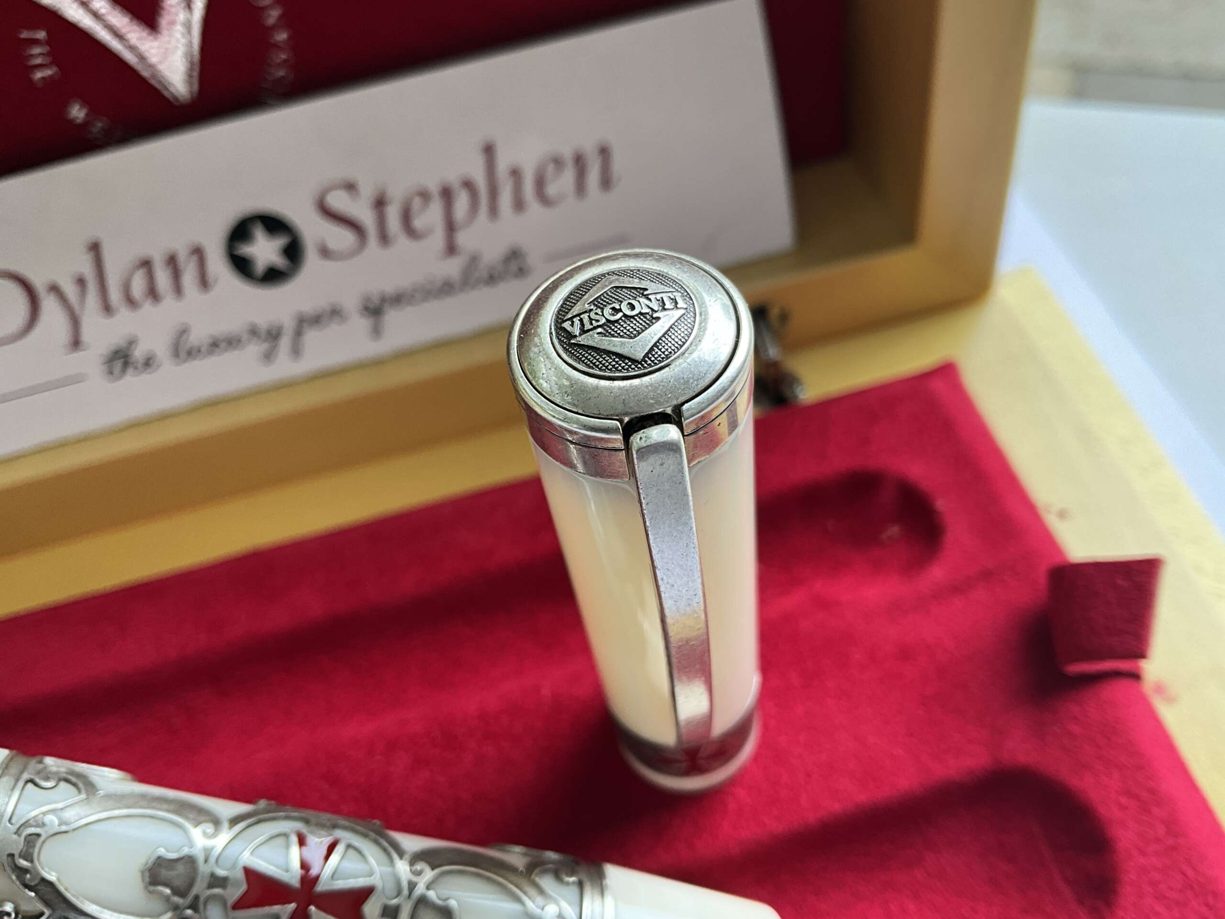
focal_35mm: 29
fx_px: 1026
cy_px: 460
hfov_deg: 61.7
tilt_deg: -53.7
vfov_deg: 48.2
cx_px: 612
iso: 40
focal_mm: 3
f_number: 1.8
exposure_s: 1/122
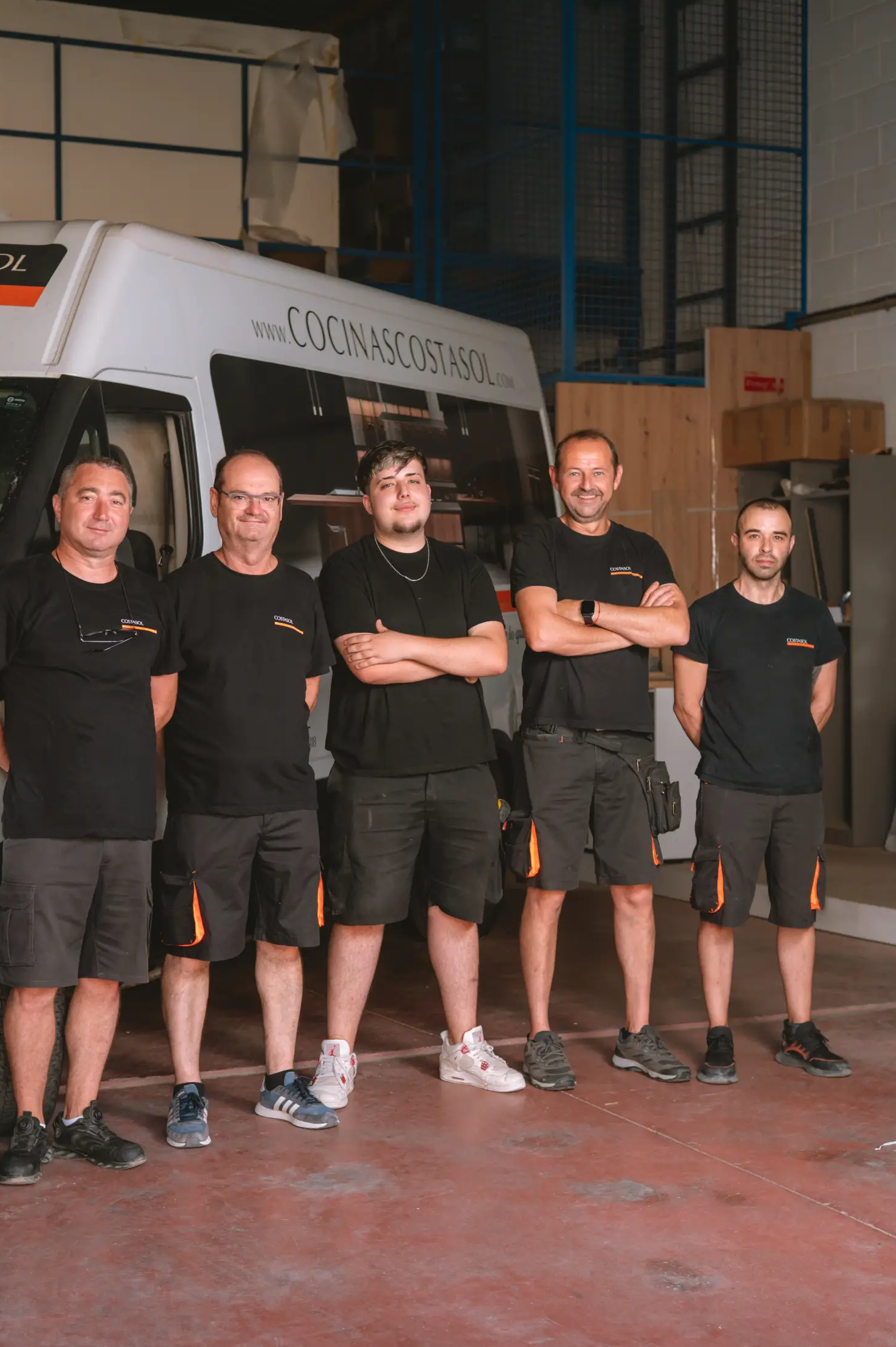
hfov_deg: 23.3
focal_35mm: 58
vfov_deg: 34.5
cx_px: 386
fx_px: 2169
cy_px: 746
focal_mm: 50
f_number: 3.5
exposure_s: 1/250
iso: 320
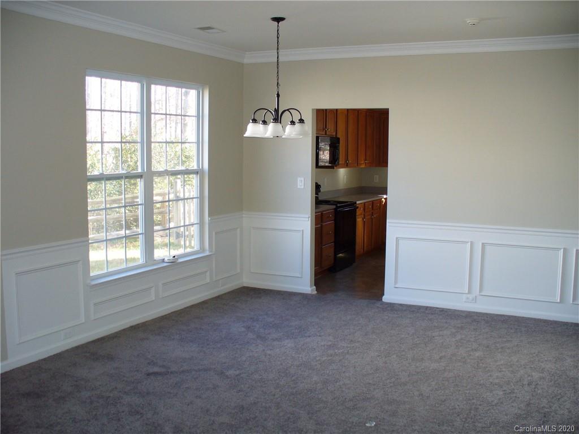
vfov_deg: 38.7
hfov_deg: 50.1
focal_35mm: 37
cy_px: 217
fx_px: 619
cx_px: 290
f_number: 2.8
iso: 100
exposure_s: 1/50
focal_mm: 6.1
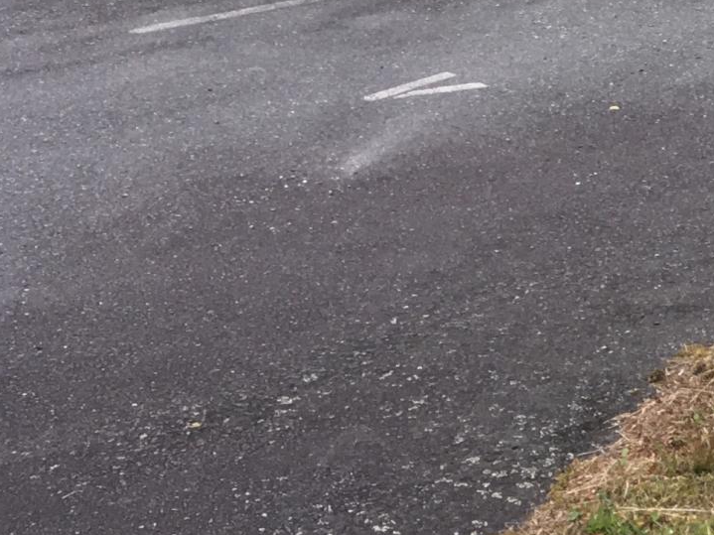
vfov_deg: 11.0
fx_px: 2495
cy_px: -563
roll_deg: +0.0
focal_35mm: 121
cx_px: 1326
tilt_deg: -4.6
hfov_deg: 14.2
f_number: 2.2
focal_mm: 4.15
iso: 25
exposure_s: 1/120
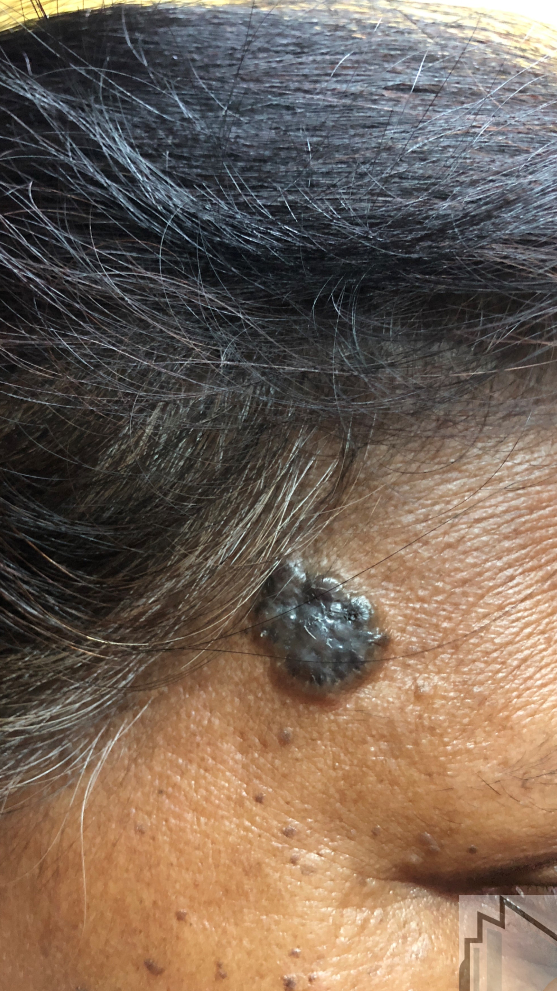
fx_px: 919
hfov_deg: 33.7
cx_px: 274
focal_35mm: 35
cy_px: 567
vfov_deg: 56.4
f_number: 1.8
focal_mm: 4
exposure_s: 1/5
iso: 100
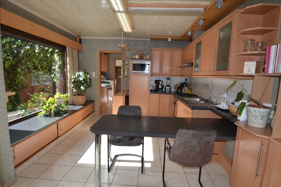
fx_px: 148
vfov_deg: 64.5
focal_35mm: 19
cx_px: 137
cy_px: 98
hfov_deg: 86.9
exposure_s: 1/250
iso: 125
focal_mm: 12
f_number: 4
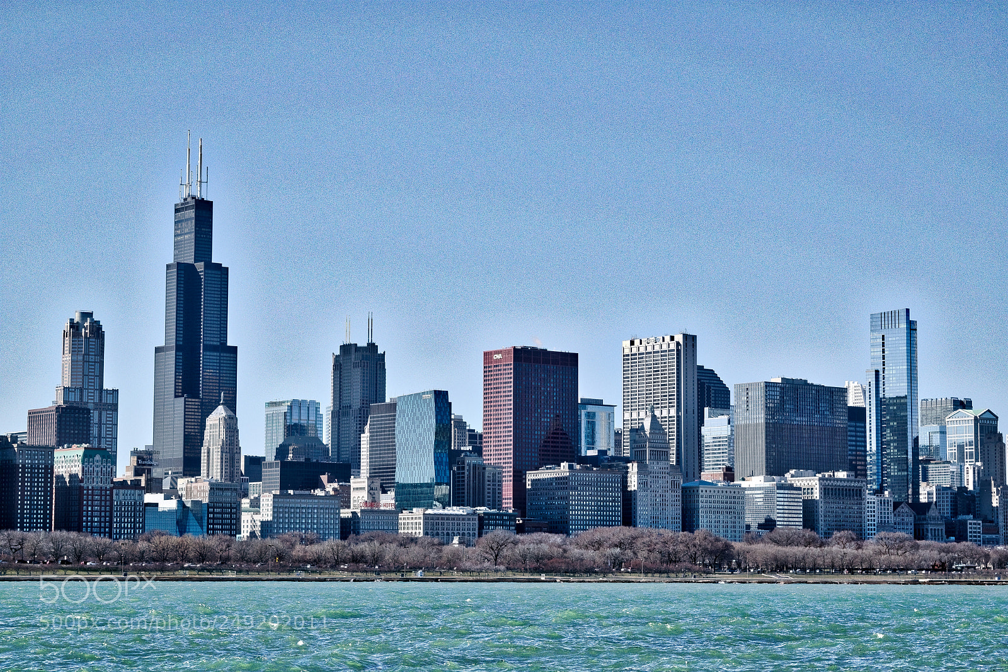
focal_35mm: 82
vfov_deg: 16.5
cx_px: 504
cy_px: 336
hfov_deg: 24.6
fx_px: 2309
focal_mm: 55
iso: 200
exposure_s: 1/1000
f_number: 7.1
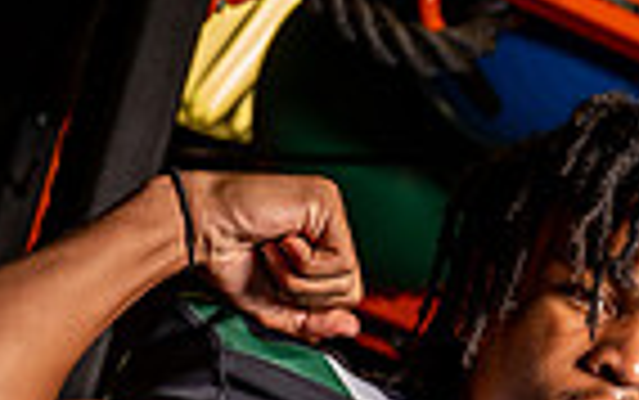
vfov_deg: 9.2
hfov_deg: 16.2
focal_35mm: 129
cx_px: 378
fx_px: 2248
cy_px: 926
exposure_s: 1/500
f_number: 4.5
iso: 320
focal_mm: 40
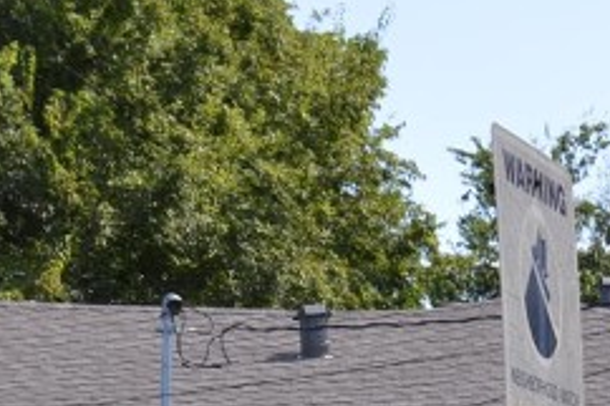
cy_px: 696
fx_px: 3149
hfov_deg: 10.9
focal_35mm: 186
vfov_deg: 7.2
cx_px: 644
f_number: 6.3
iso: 100
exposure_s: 1/160
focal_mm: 26
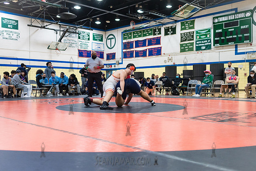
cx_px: 128
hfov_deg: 53.3
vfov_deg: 37.0
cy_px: 86
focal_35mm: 36
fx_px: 255
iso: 4000
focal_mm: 35
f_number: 3.5
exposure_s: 1/400
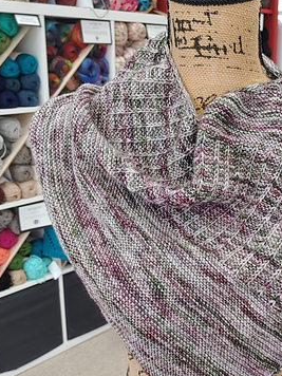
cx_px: 212
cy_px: 232
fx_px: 489
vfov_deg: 41.8
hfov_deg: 31.6
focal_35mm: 45
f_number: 1.5
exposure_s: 1/60
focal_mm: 4.23
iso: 100
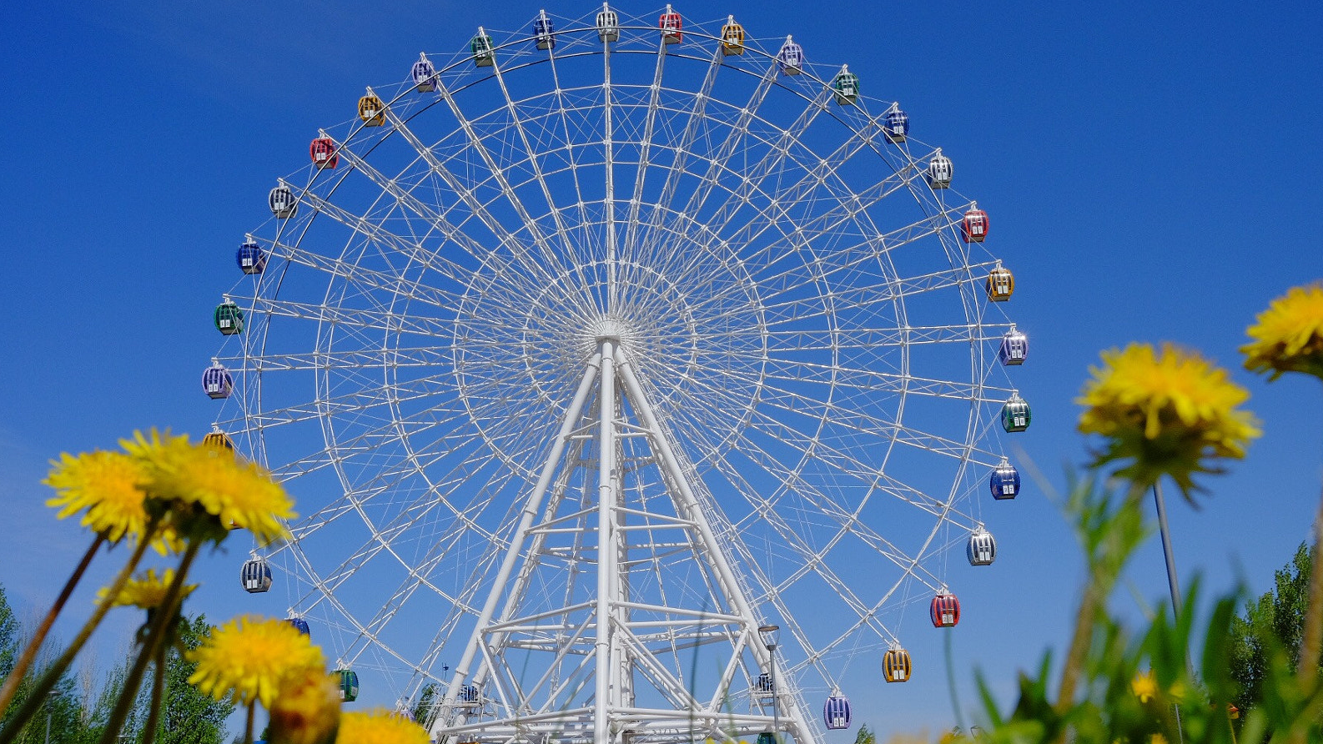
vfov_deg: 31.9
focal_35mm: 37
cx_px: 664
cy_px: 431
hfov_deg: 54.0
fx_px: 1298
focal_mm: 23
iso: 800
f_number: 16
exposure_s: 1/750
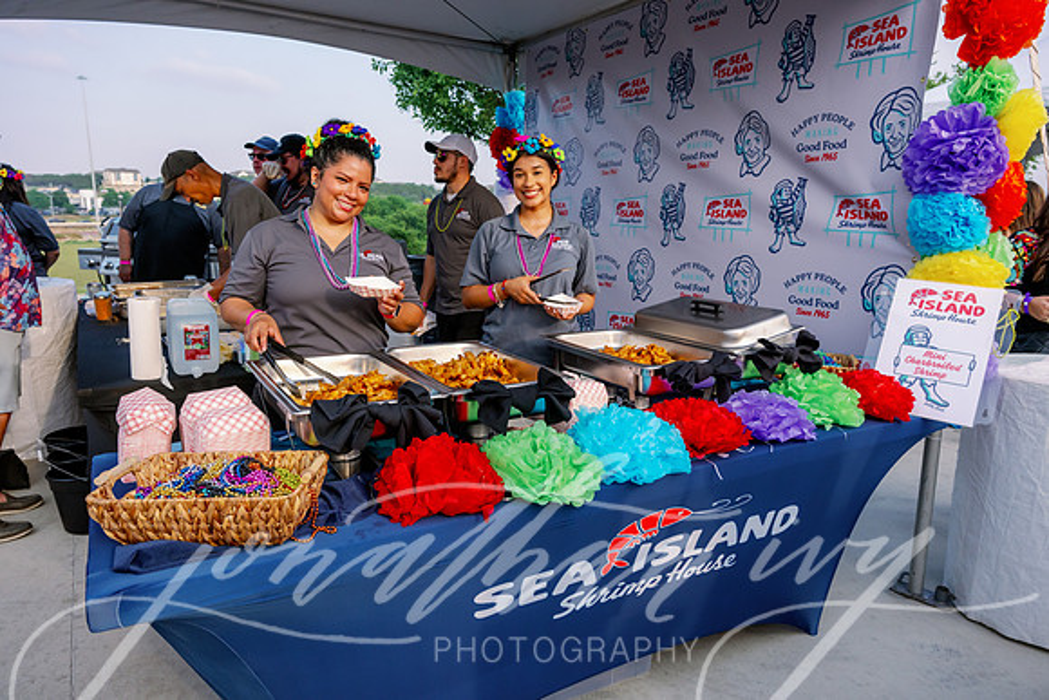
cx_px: 524
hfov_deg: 73.7
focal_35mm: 24
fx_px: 699
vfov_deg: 53.2
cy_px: 350
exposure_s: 1/1250
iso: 800
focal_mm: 24
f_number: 5.6
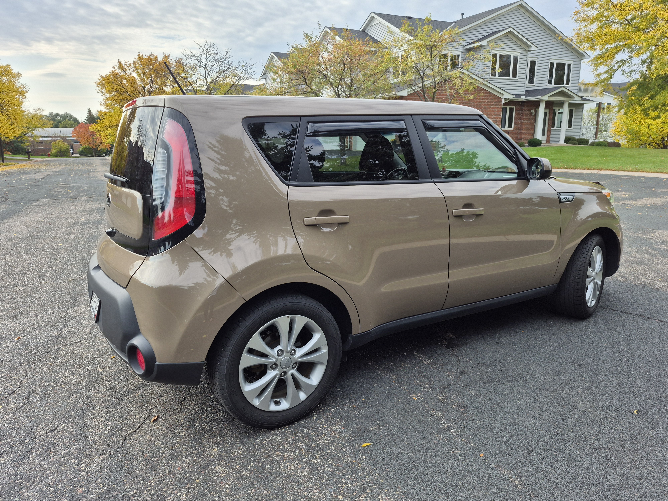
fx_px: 444
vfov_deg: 58.9
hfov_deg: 73.9
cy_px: 250
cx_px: 334
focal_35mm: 23
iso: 25
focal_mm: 5.4
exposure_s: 1/1380
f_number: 1.8
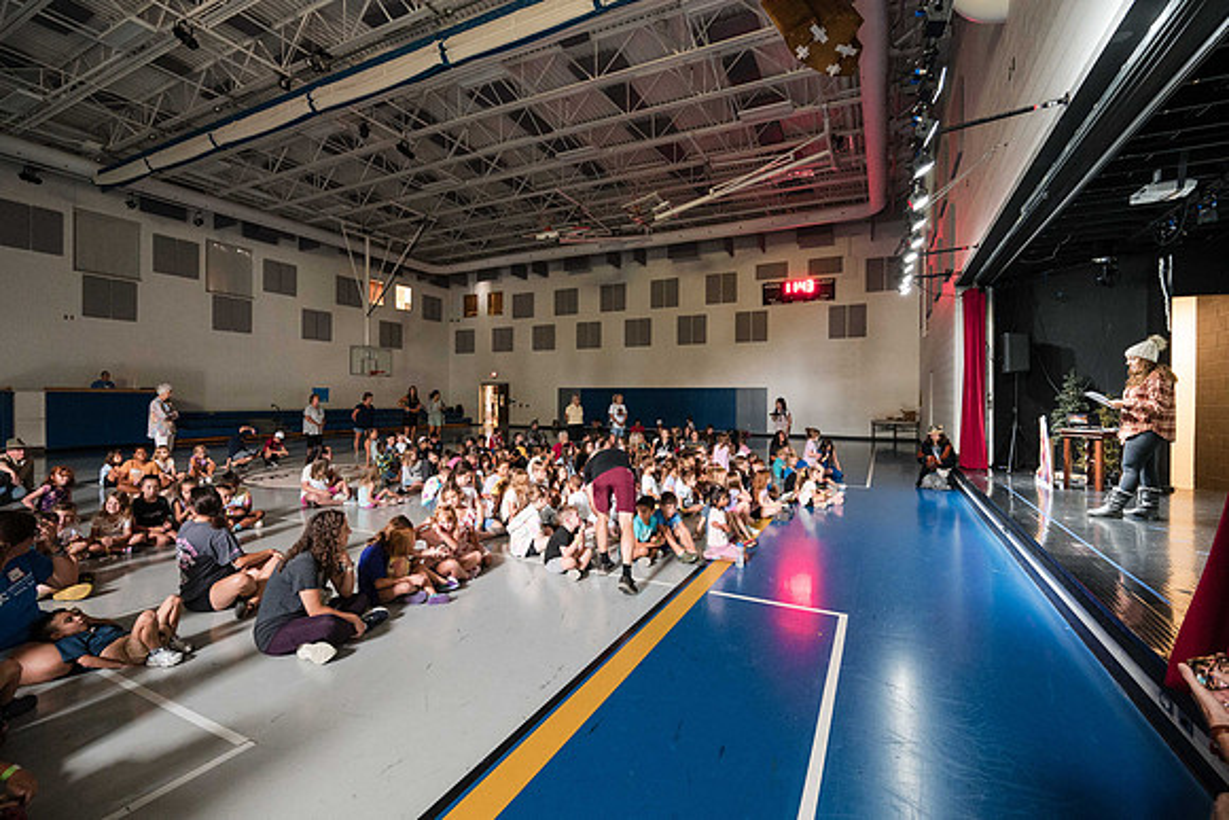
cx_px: 609
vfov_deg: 74.5
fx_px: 539
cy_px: 402
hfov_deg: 97.5
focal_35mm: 16
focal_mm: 14
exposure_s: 1/60
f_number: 4
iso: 5600
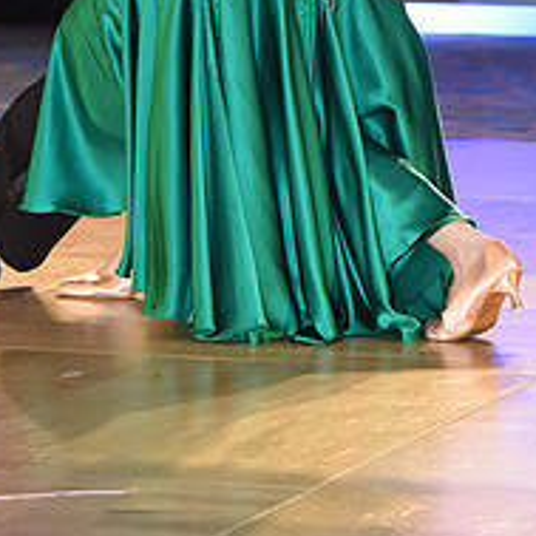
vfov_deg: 6.1
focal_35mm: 287
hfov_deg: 6.1
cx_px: 373
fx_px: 5028
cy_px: -162
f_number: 5
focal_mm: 110
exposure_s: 1/250
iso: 2000
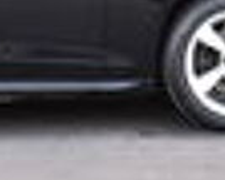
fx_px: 1508
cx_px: 188
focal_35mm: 227
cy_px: -56
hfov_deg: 8.5
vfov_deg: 6.8
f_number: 8
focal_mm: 45
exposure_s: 1/60
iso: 500
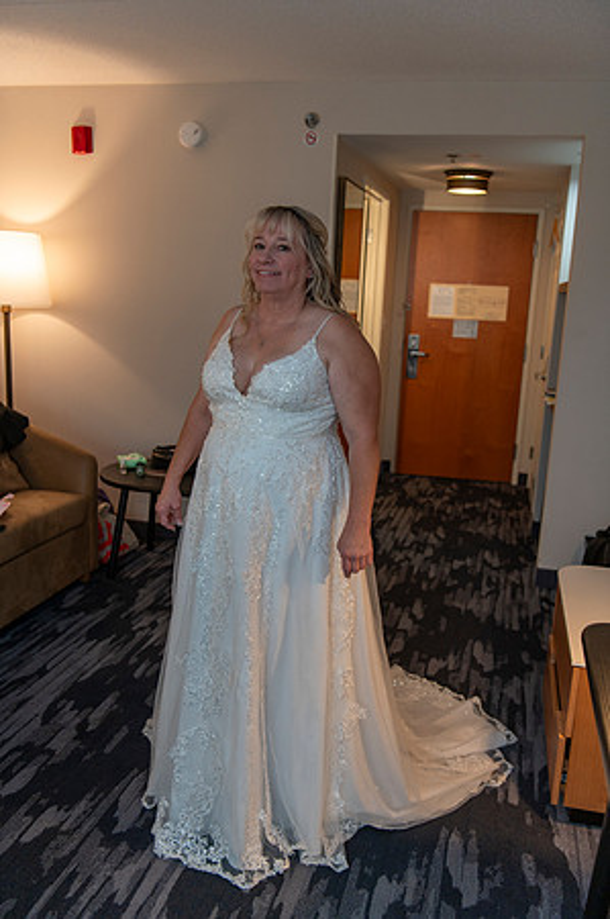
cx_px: 305
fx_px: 866
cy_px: 460
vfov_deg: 55.8
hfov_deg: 38.8
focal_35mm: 34
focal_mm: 34
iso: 800
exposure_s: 1/125
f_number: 2.8
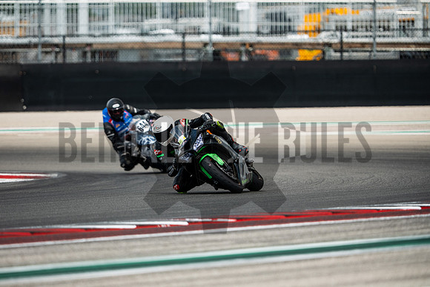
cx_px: 215
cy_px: 144
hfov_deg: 4.9
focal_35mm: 420
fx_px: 5018
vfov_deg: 3.3
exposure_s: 1/1600
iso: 320
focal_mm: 280
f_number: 2.8
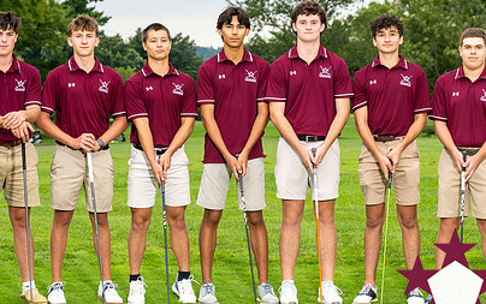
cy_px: 126
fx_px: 1842
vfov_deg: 9.4
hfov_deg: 15.0
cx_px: 211
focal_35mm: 139
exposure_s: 1/100
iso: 125
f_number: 5.6
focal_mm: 77
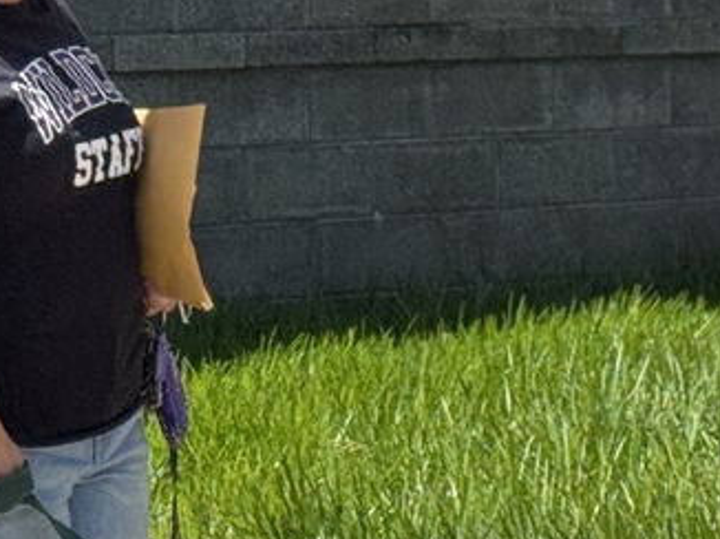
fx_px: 3138
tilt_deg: -5.3
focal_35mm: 151
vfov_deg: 9.8
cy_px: 336
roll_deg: +1.1
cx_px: 676
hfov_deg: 13.0
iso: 64
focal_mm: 6.76
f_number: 1.78
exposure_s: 1/2513
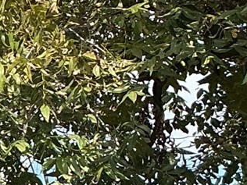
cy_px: -69
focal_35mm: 188
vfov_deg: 7.8
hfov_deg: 10.1
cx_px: -164
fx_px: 1341
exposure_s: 1/749
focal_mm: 3
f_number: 1.8
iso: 25
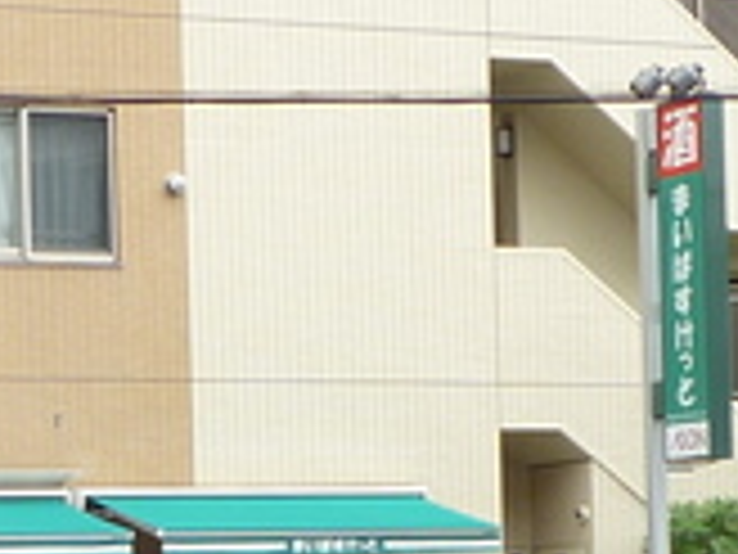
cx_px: 81
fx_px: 3688
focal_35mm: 173
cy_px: 649
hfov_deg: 11.4
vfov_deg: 8.5
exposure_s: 1/80
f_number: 3.4
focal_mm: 5.3
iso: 80
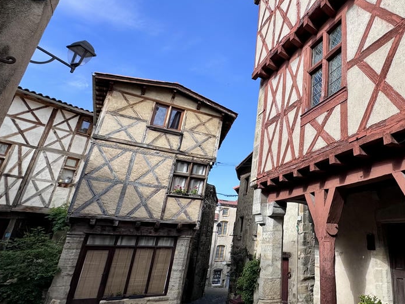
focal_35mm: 24
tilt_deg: +23.6
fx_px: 281
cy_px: 134
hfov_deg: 66.4
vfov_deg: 56.7
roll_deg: -1.6
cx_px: 312
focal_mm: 2.22
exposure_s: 1/910
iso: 40
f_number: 2.2
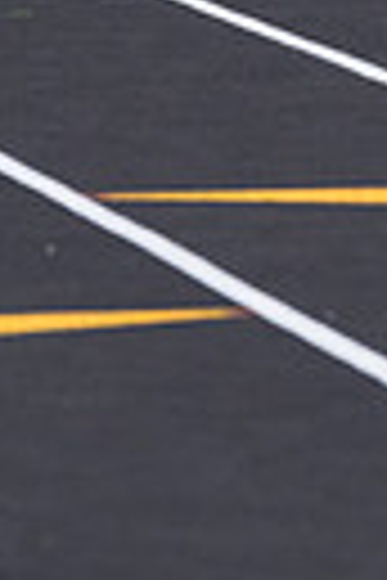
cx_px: 124
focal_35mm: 1045
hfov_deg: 1.3
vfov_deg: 2.0
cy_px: -265
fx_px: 16849
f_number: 5
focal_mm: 200
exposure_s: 1/2000
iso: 1250
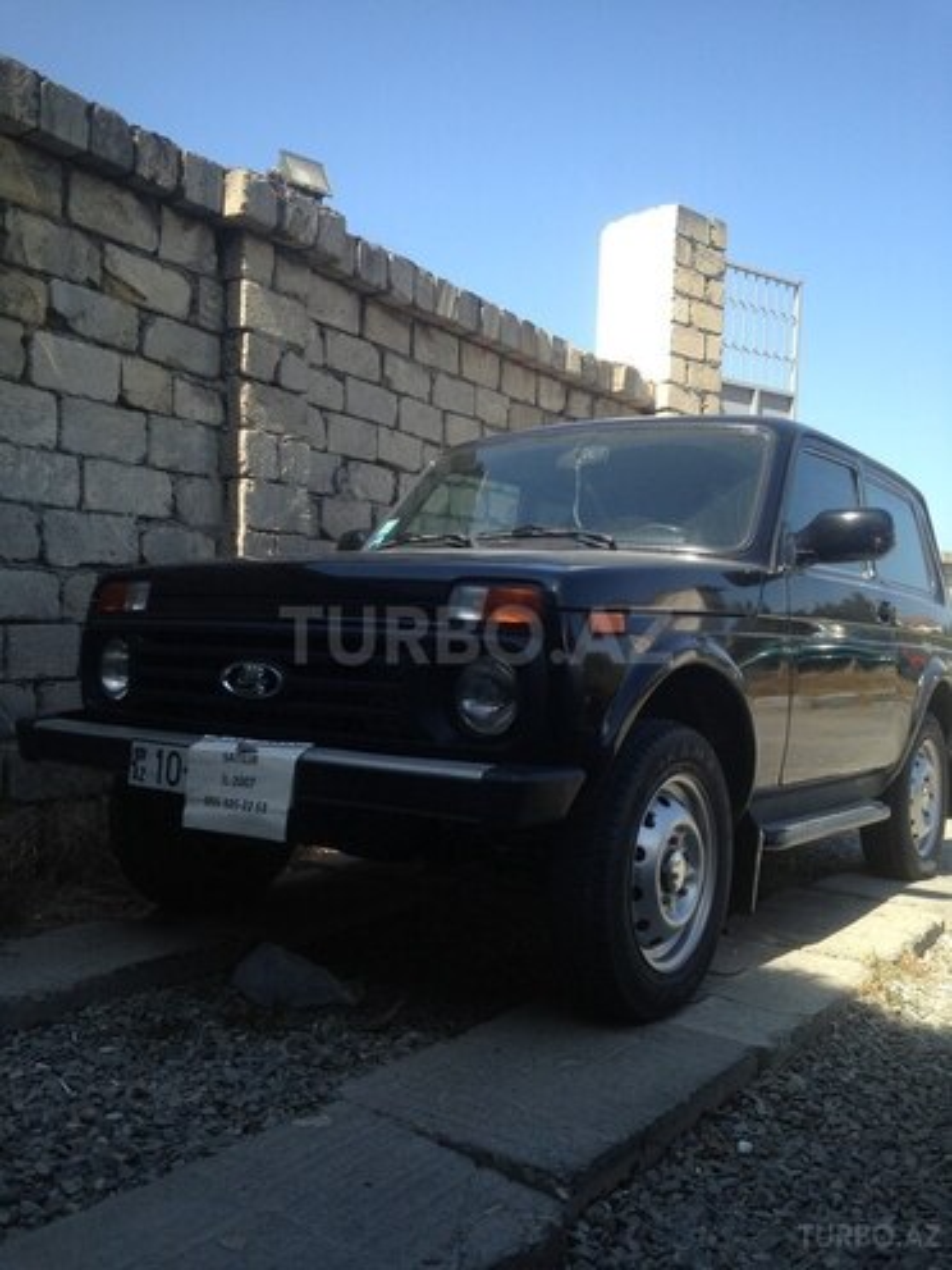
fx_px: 1210
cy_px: 635
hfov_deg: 42.9
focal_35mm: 33
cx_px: 476
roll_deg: -1.7
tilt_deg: -2.9
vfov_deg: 55.4
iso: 50
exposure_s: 1/713
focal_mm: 4.12
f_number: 2.4
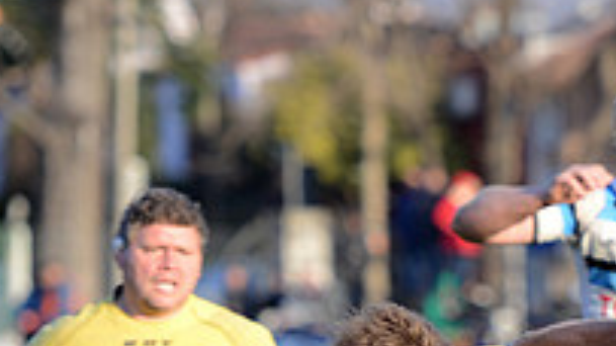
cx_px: 495
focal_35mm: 434
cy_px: 569
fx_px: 7086
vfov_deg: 2.8
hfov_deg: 5.0
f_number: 2.8
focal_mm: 145
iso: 320
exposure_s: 1/500
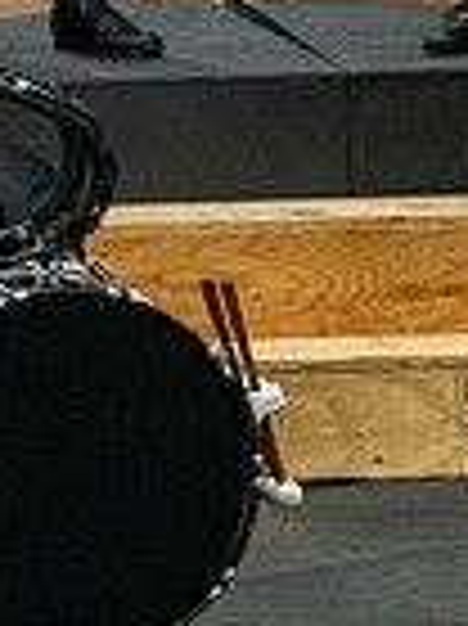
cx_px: -792
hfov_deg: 1.5
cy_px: 41
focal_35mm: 978
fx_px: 17657
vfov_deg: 2.0
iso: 5000
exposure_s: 1/500
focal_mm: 200
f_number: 4
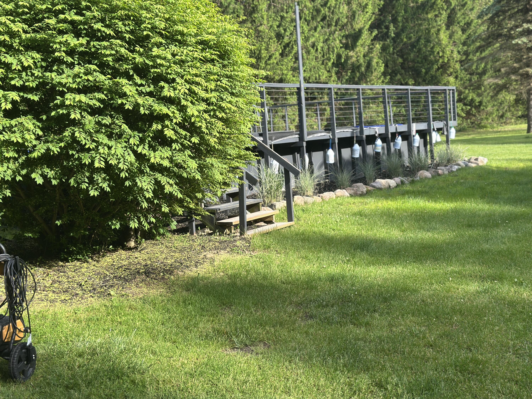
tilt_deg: -4.6
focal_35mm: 48
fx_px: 738
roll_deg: +4.7
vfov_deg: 30.3
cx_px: 266
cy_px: 200
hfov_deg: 39.7
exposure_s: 1/1171
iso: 80
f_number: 1.78
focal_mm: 6.86
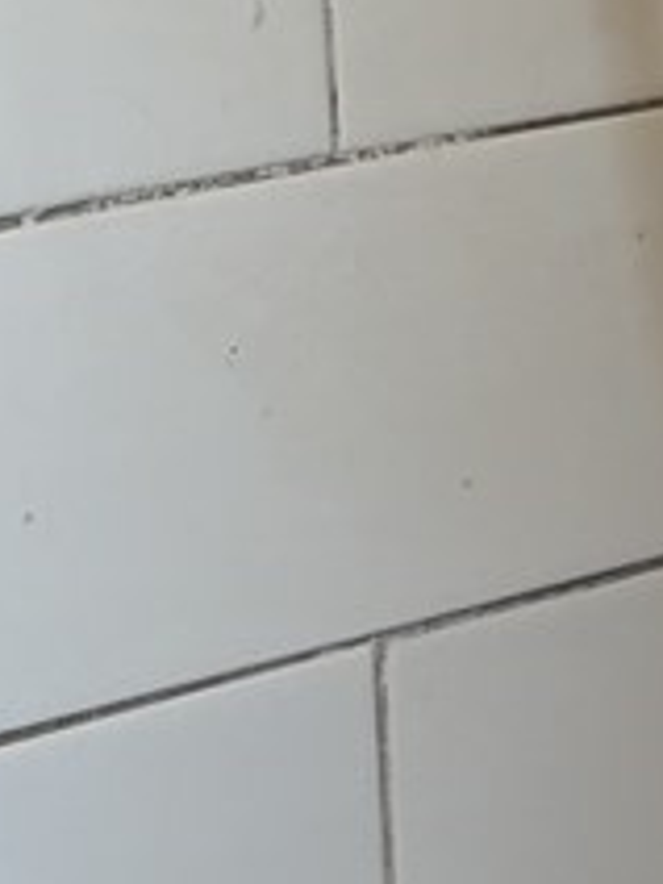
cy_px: -300
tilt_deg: -4.0
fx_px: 4801
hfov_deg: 7.7
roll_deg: +2.2
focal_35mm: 188
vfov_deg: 10.3
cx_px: 1022
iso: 100
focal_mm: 5.96
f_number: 1.6
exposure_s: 1/120
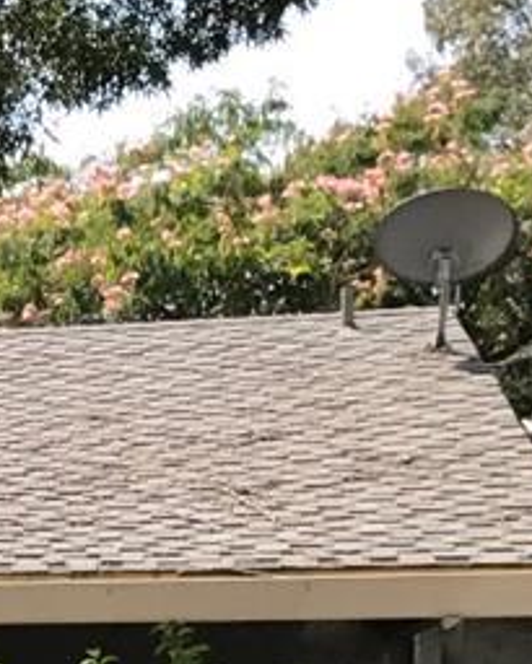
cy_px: 866
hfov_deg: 7.9
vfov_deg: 11.7
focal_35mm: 160
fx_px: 3147
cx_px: -1227
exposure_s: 1/825
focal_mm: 3.99
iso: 20
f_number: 1.8
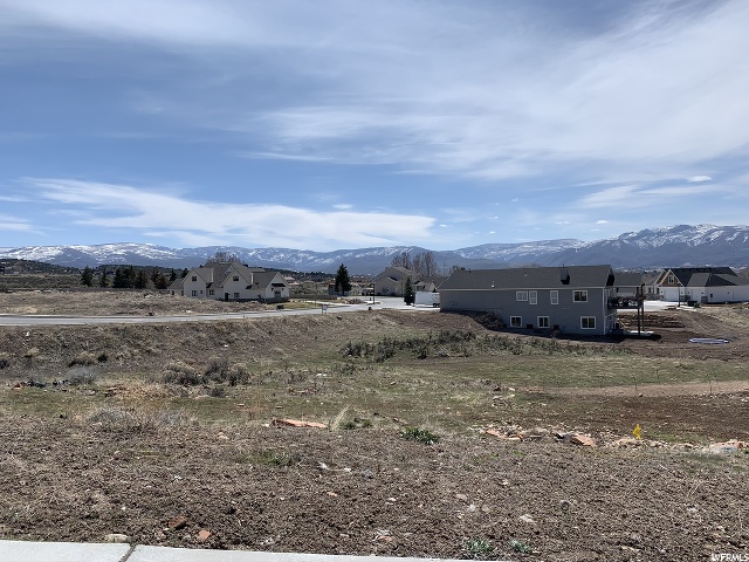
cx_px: 374
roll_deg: +1.9
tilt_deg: -0.1
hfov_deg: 67.3
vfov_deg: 53.1
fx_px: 563
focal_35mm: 26
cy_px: 281
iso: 25
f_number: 1.8
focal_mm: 4.25
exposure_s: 1/5128
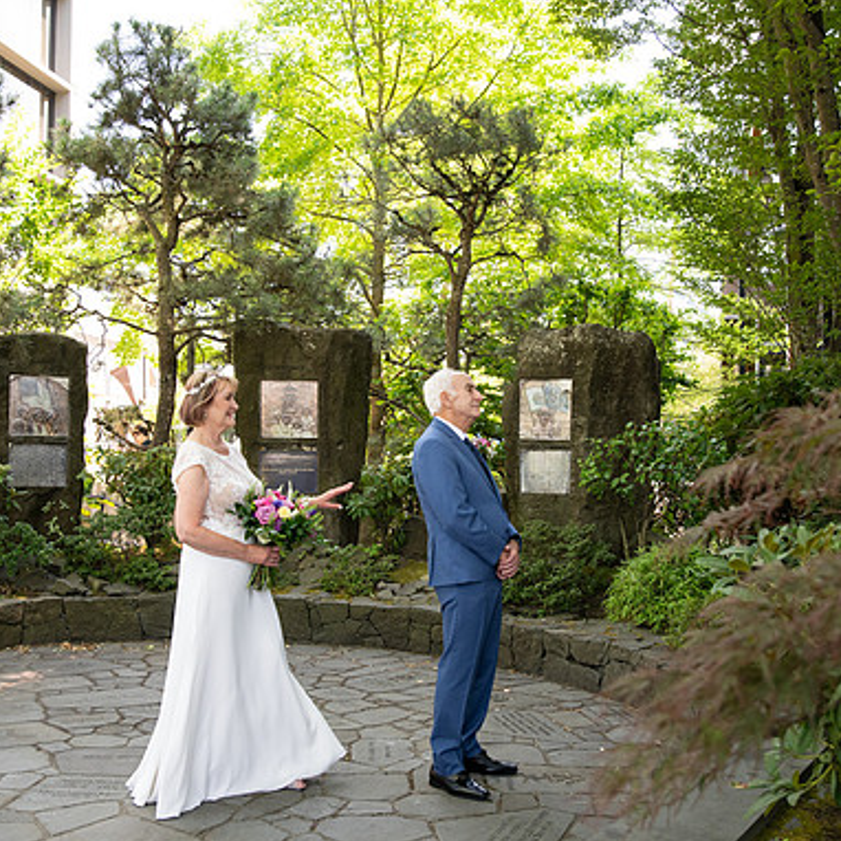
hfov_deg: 41.8
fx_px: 1099
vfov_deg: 41.9
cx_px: 392
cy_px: 422
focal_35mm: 40
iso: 1000
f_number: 4
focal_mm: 31
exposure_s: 1/400
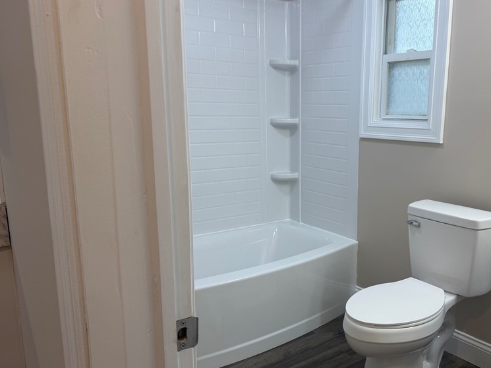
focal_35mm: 33
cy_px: 203
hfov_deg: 54.0
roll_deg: -0.3
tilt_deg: -12.8
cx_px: 335
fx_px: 468
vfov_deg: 42.9
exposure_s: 1/120
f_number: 1.78
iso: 64
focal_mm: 6.76
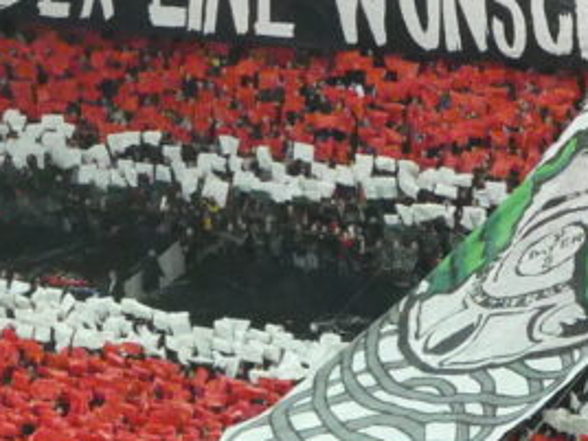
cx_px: 717
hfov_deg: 9.3
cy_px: 382
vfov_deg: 7.1
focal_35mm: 209
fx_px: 3550
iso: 500
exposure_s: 1/80
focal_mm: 6.3
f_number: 3.7
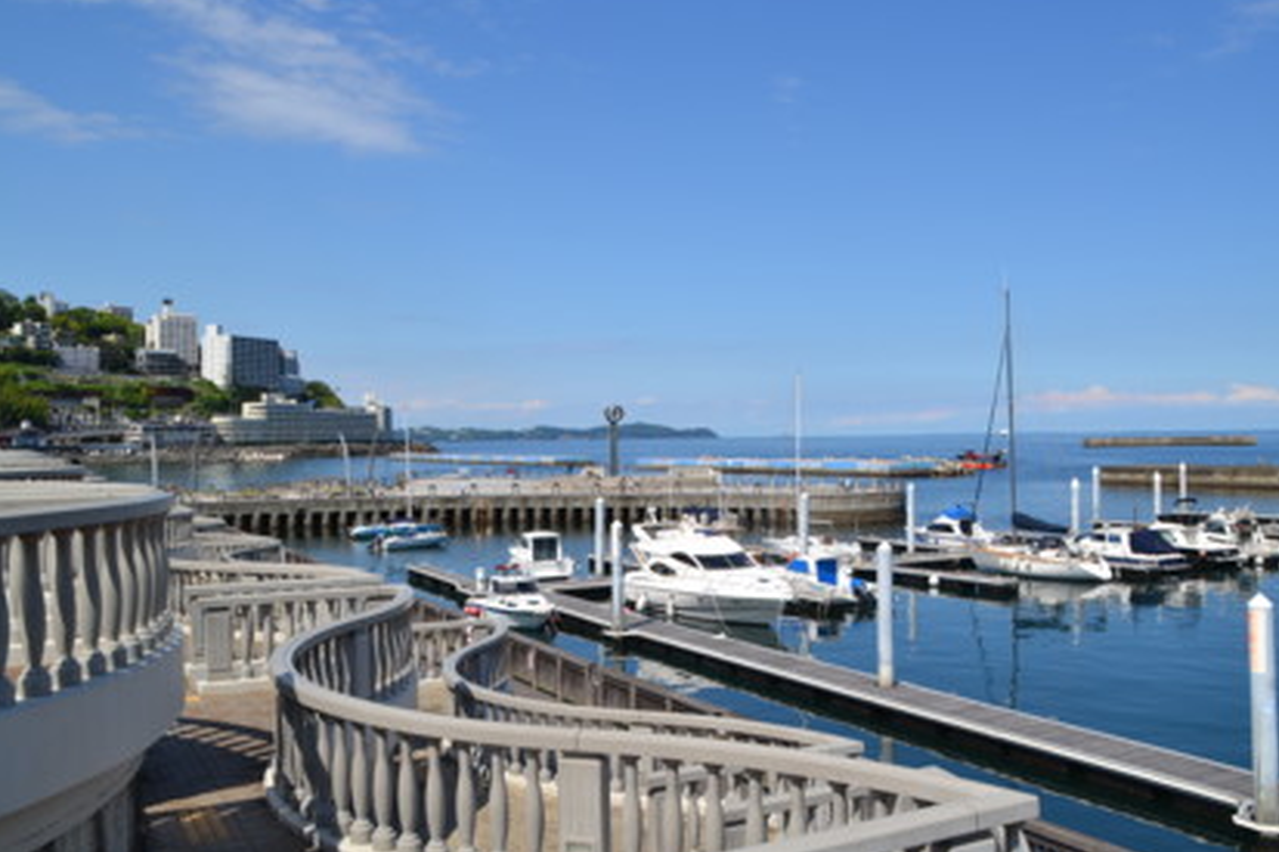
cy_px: 393
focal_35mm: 36
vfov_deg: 36.8
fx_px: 1278
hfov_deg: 53.1
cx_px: 666
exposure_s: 1/320
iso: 100
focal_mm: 22
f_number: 9
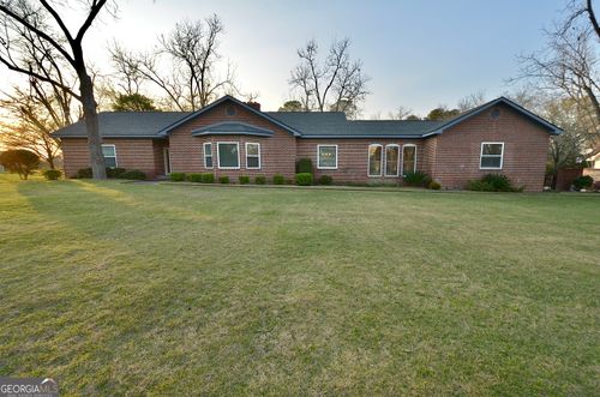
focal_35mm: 15
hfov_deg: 100.5
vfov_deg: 77.1
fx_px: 249
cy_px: 198
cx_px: 300
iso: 200
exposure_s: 1/60
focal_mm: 10
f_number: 9
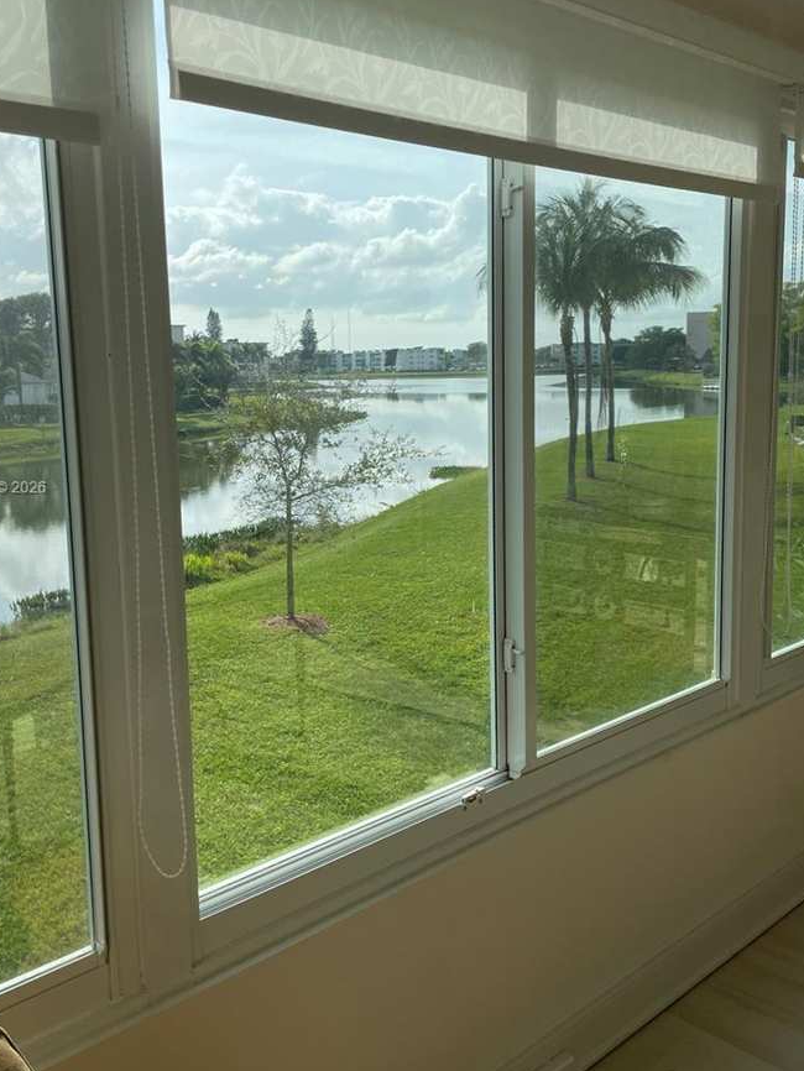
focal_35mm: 32
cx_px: 338
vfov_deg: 56.7
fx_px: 990
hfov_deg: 44.0
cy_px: 489
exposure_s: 1/2257
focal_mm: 4.2
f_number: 1.6
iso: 32
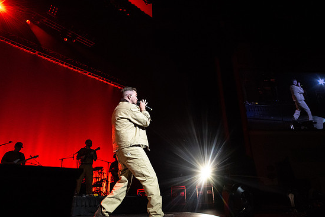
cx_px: 166
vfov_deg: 46.4
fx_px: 253
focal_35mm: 28
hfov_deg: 65.5
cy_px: 111
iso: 5000
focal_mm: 26.5
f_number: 4
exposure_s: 1/320
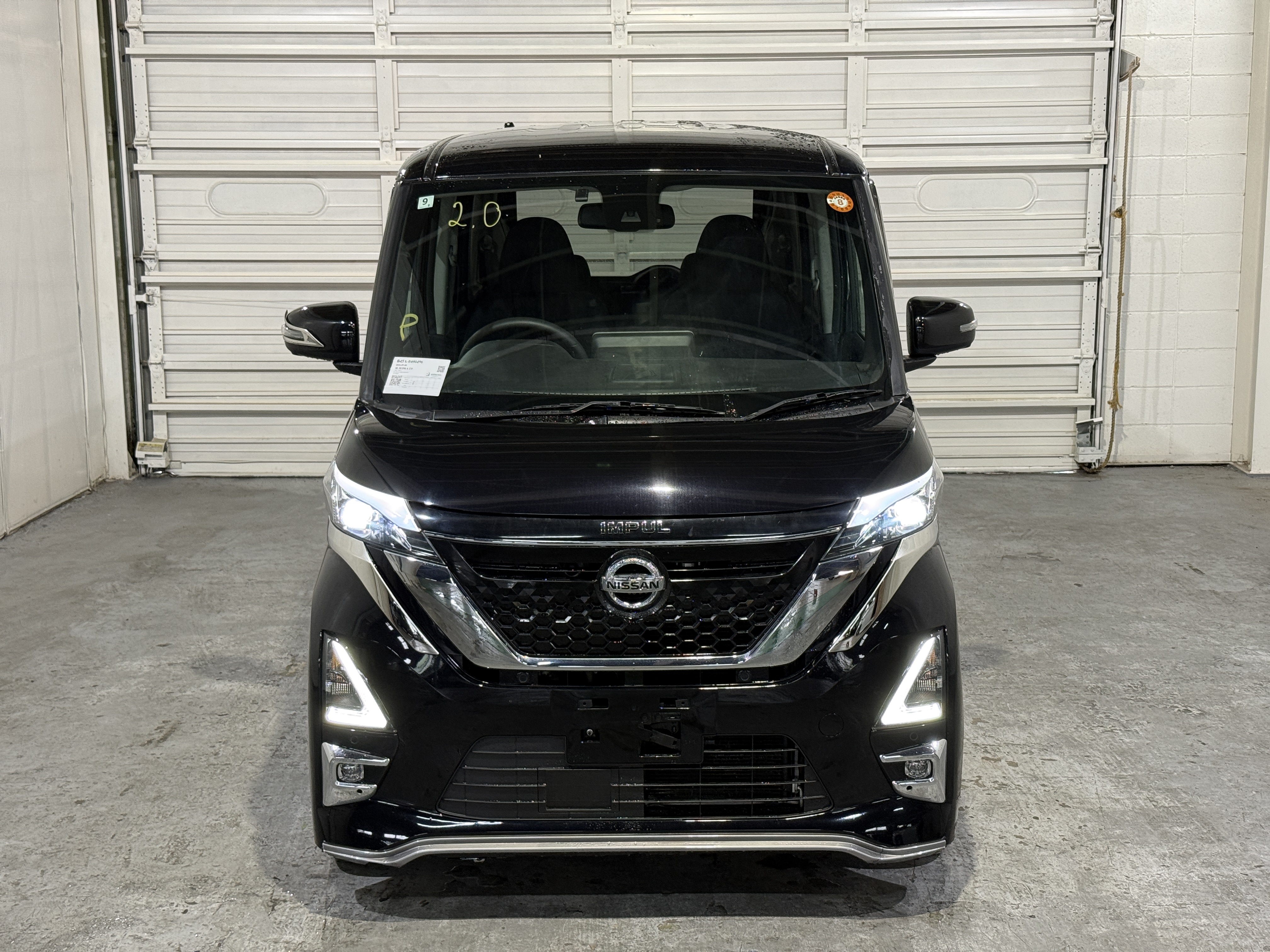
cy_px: 476
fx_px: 1761
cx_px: 635
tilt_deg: -9.5
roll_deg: -0.1
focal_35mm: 48
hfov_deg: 39.7
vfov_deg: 30.3
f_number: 1.78
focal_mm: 6.76
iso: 160
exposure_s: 1/60
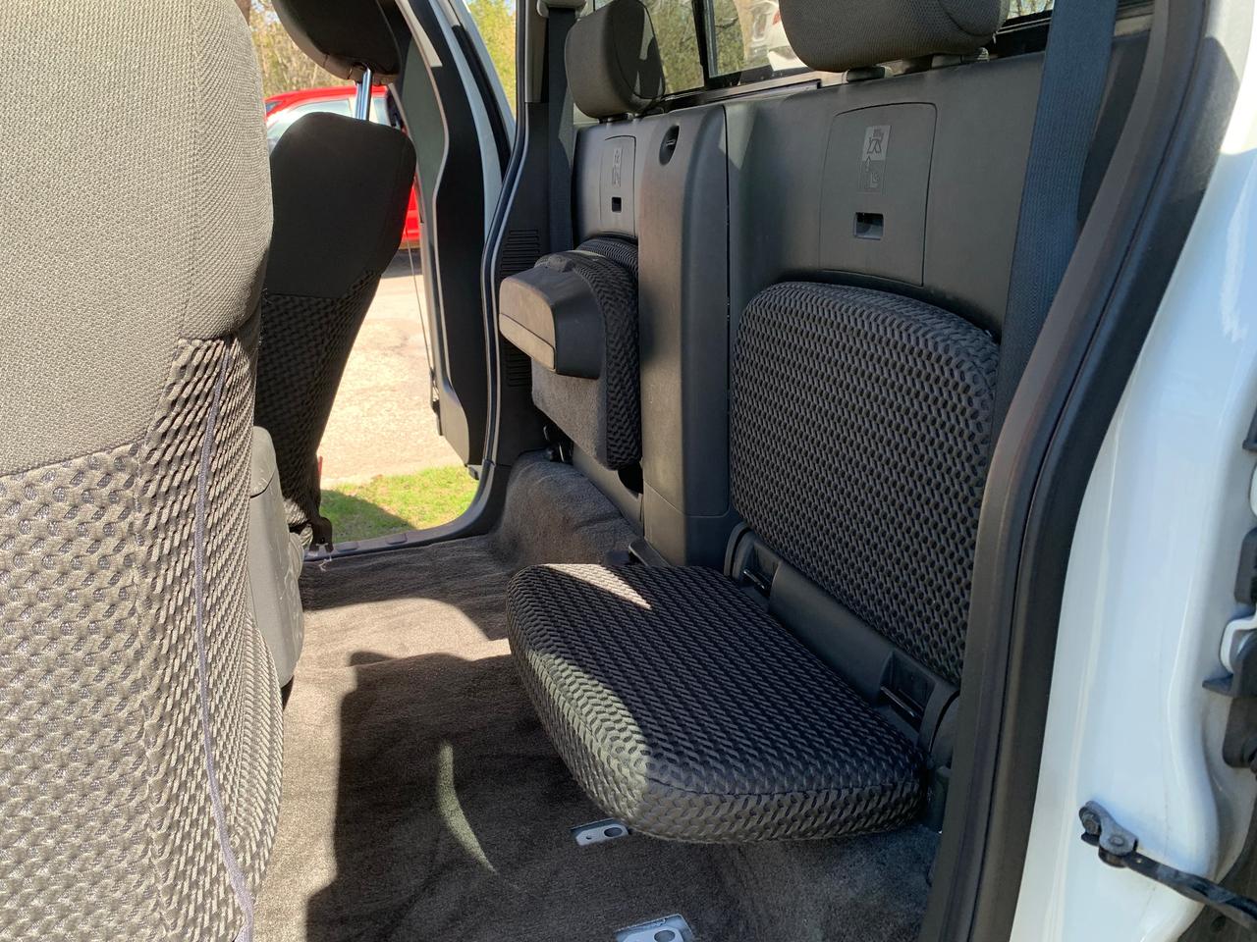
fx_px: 944
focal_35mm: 26
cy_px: 471
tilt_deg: -20.4
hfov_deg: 67.3
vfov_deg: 53.1
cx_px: 628
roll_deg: +0.2
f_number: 1.8
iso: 25
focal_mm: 4.25
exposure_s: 1/219
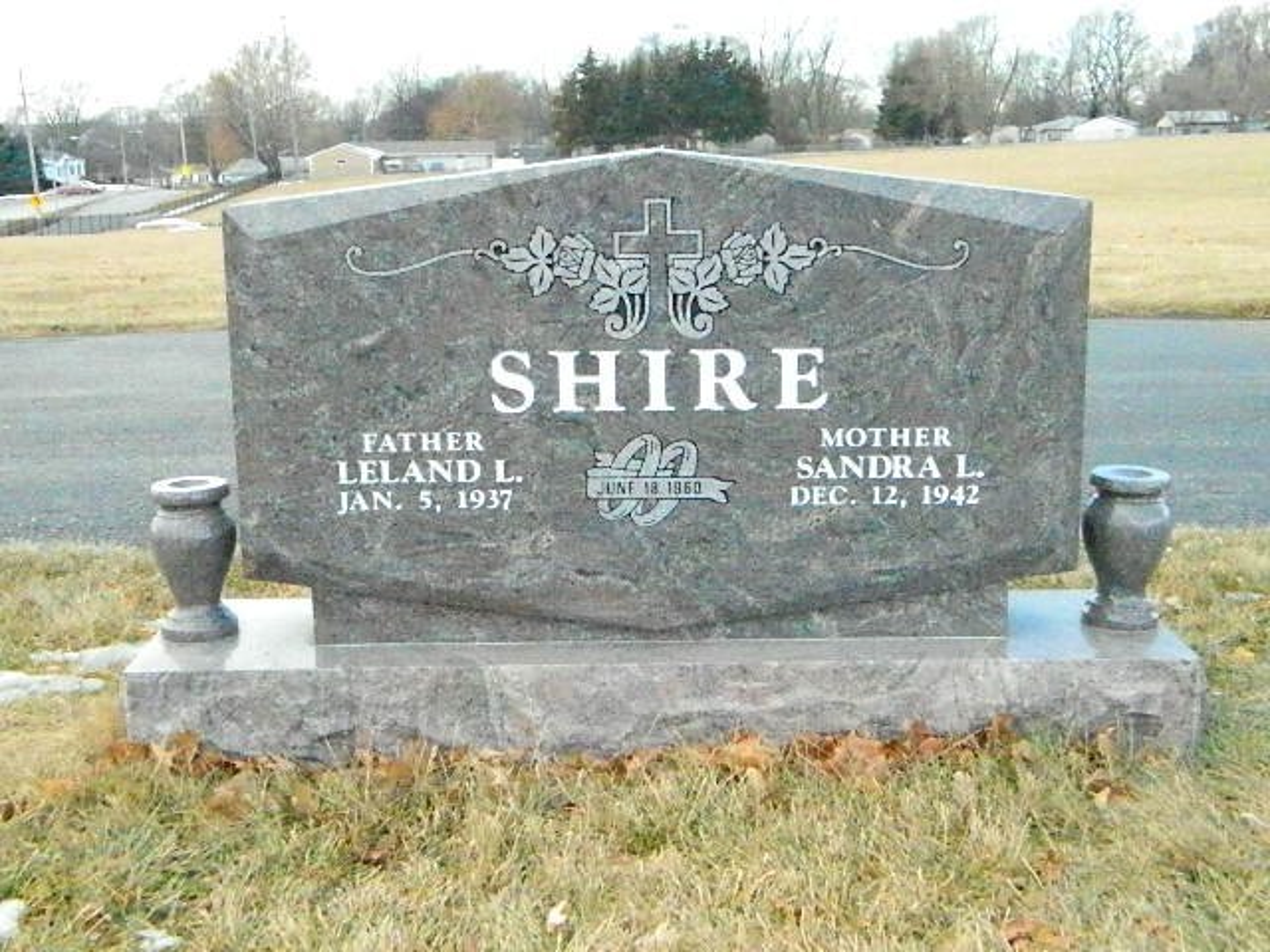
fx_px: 1724
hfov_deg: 40.4
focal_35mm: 47
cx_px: 635
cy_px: 476
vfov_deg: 30.9
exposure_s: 1/1000
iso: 6400
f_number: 10.2
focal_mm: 8.4
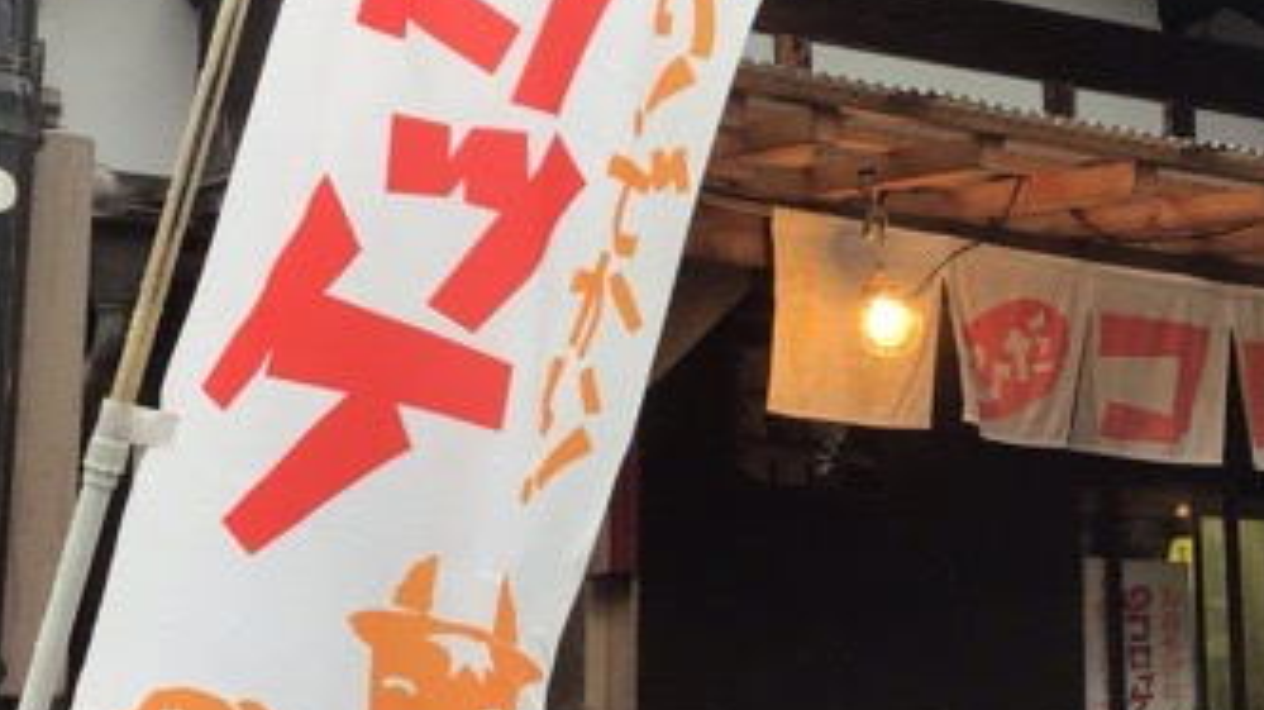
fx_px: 2178
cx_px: 827
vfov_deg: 18.5
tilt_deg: +10.0
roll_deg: +0.4
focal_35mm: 65
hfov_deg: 32.1
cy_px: 368
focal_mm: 3.3
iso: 40
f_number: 2.4
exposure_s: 1/120
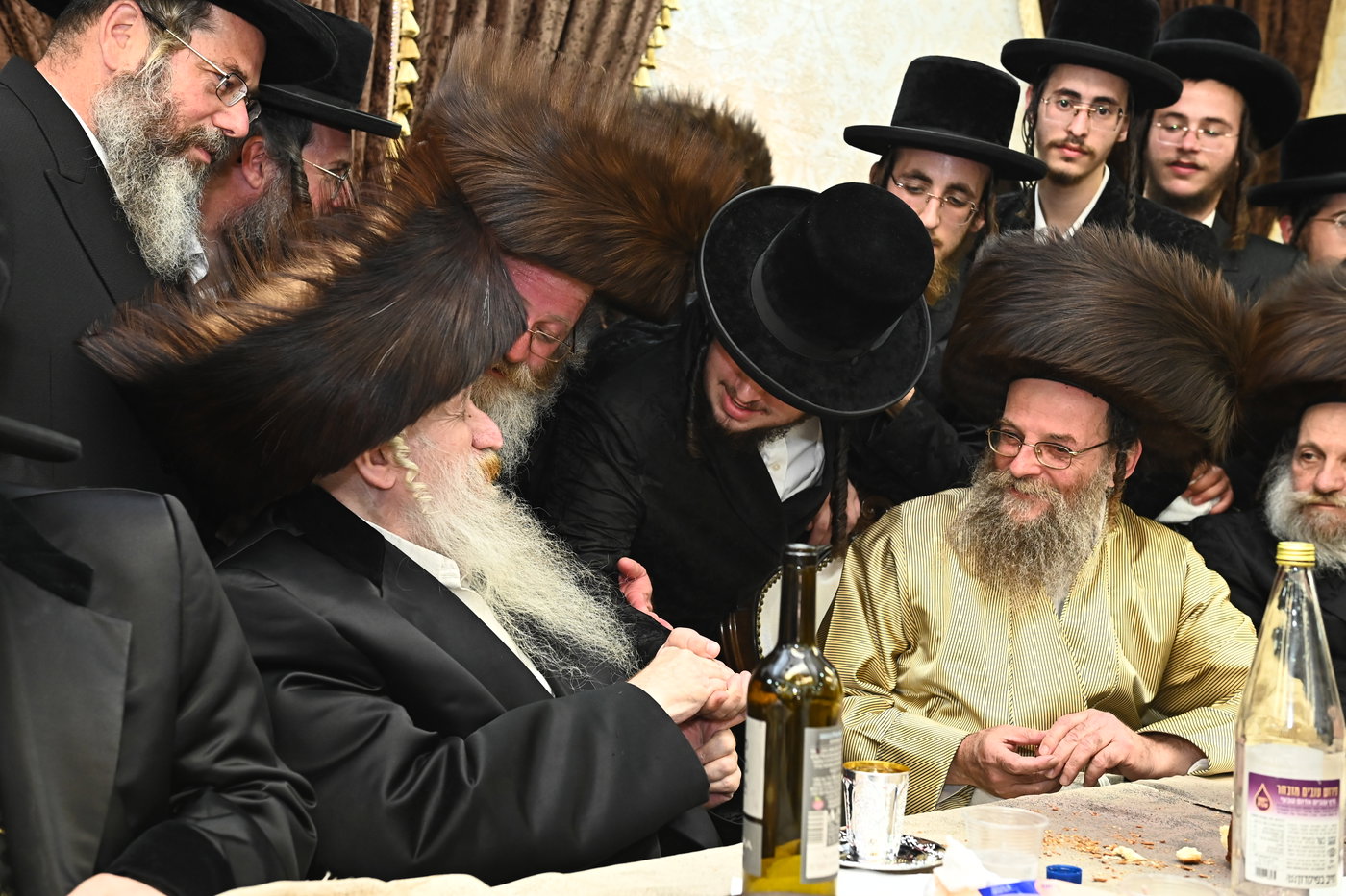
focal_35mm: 48
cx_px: 673
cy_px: 448
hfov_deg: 41.1
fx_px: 1794
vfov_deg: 28.1
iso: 2000
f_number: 5
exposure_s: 1/200
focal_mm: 48
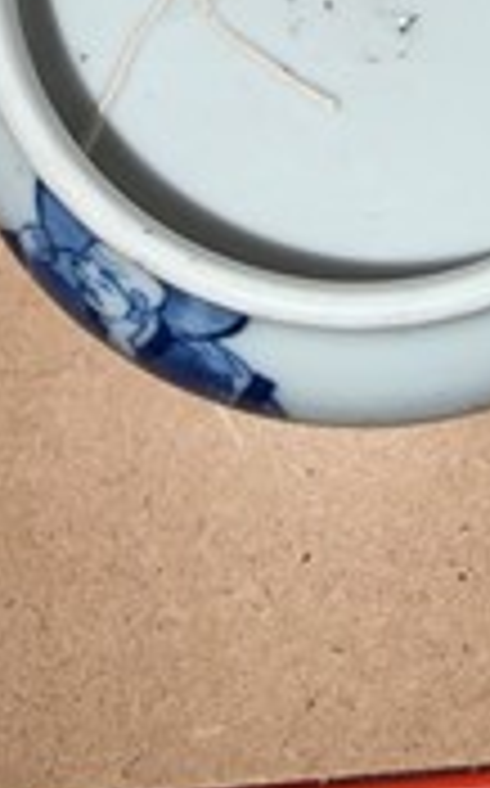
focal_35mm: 63
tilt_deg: -70.4
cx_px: 418
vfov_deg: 29.3
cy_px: -81
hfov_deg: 20.3
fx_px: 1349
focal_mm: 2.22
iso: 12
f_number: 2.2
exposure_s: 1/139
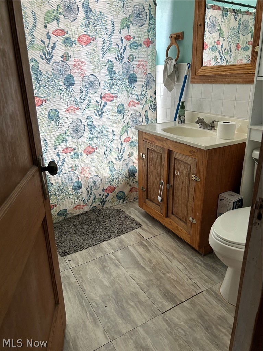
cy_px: 176
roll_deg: +1.6
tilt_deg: -21.6
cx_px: 132
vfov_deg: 67.3
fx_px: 263
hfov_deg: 53.1
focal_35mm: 26
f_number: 1.5
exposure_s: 1/120
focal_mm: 5.7
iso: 100
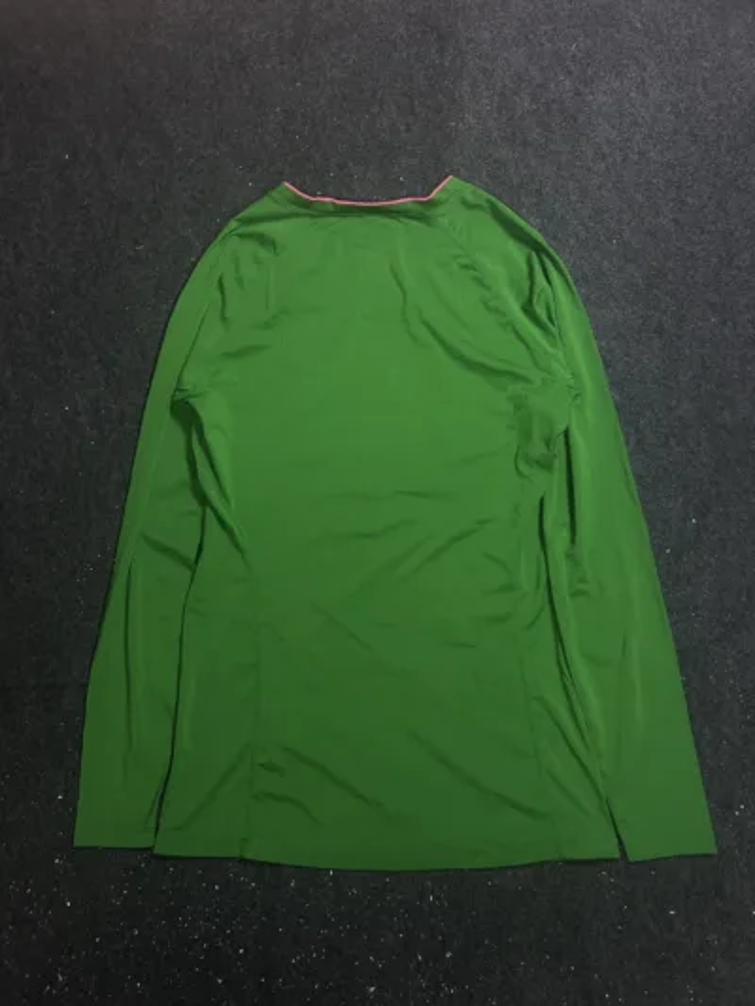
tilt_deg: -64.1
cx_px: 378
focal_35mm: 26
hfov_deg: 53.1
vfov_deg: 67.3
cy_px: 503
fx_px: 756
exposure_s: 1/50
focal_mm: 5.7
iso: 160
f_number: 1.5
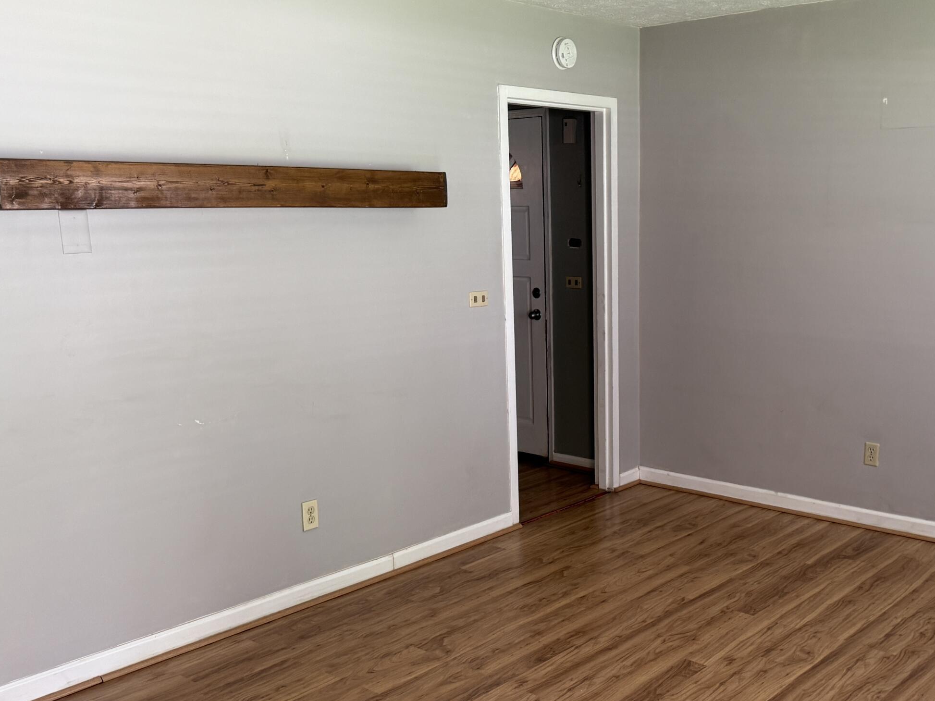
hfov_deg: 49.6
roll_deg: +0.9
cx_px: 594
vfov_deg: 38.5
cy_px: 418
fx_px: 999
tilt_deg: -11.7
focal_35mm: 37
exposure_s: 1/68
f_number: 1.78
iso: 200
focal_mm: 6.76
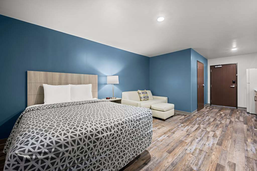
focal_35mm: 14
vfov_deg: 81.1
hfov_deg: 104.3
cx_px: 128
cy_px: 86
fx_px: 100
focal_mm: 14
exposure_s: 1.6
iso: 800
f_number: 8
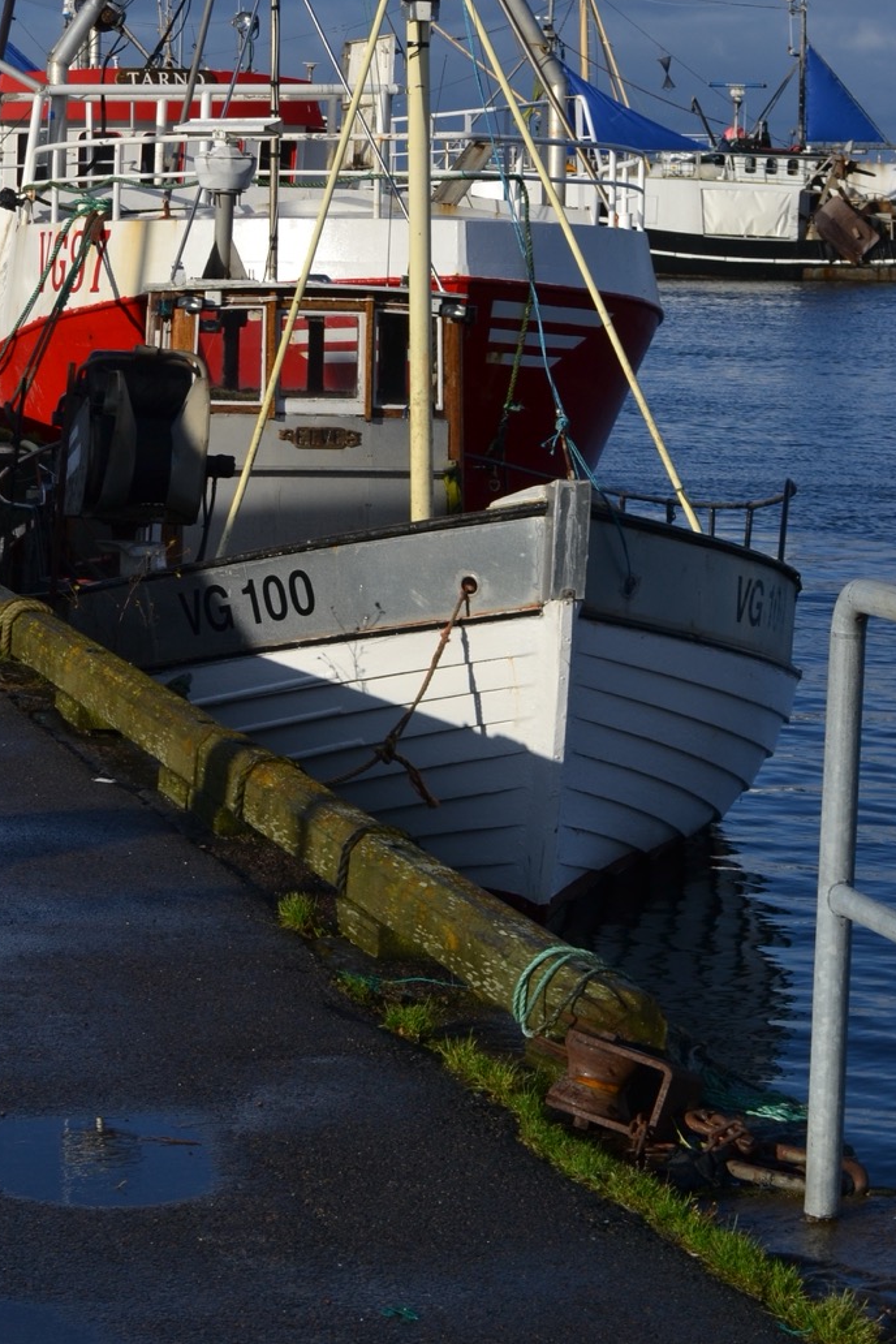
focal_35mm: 106
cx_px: 87
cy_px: 116
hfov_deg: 12.8
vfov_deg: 18.9
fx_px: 3957
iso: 100
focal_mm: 38
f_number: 8
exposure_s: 1/400
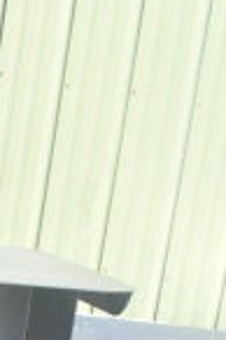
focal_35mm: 169
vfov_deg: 10.6
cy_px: 795
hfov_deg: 7.3
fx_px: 1595
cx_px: -426
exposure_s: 1/160
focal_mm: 18
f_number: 7.1
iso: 200
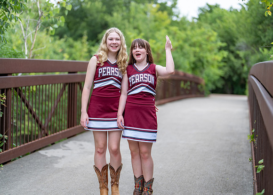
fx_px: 409
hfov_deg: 36.9
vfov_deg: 26.8
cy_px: 97
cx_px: 142
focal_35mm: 53
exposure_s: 1/1250
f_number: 1.2
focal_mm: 50
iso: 100
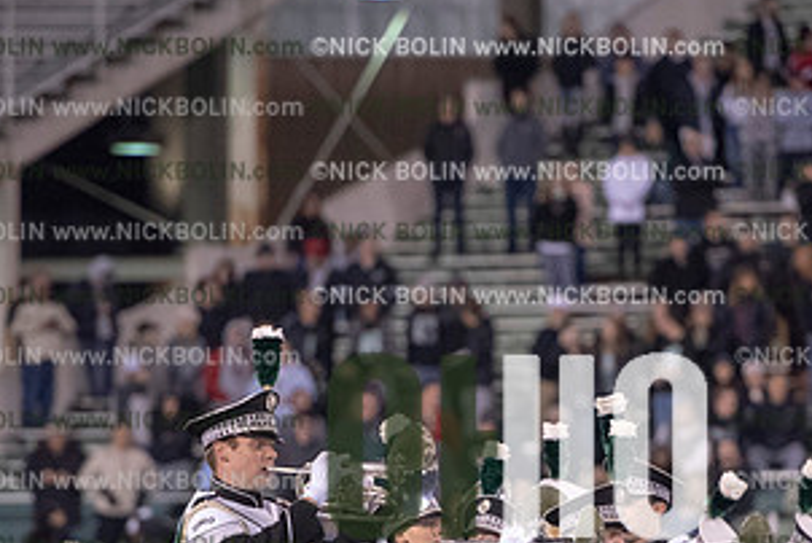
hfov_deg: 5.4
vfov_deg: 3.6
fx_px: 8669
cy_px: 483
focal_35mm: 384
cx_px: 516
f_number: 3.2
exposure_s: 1/1250
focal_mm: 200
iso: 5000
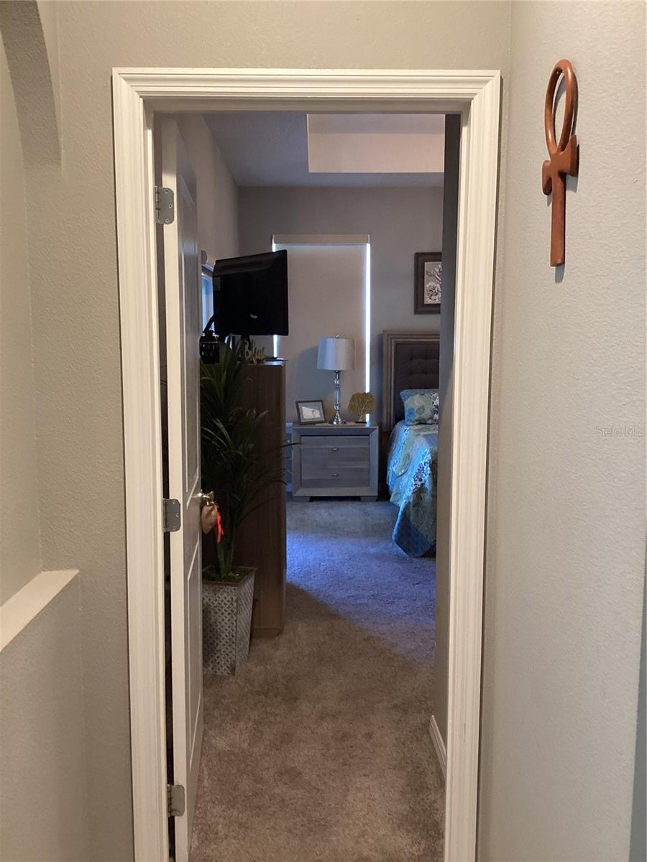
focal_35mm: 31
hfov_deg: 45.4
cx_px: 324
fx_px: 773
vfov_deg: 58.4
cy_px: 431
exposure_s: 1/60
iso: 250
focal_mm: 3.3
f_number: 2.4
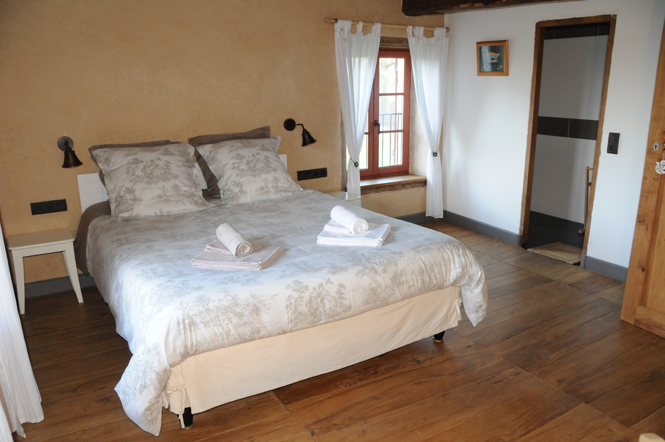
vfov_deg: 47.8
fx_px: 498
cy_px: 221
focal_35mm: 27
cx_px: 332
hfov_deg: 67.4
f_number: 5
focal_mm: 18
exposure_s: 1/30
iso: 1400
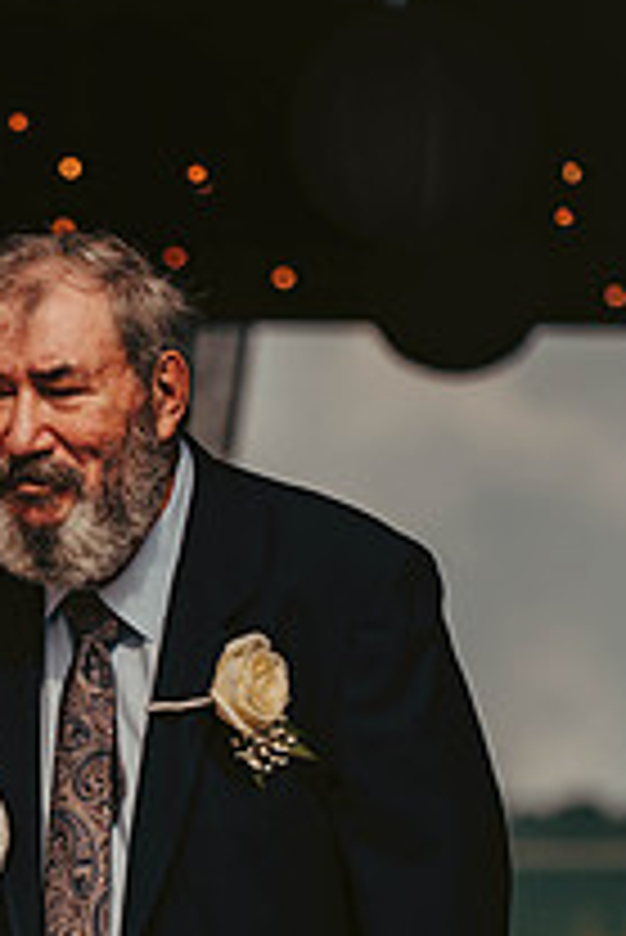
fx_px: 6874
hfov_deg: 5.2
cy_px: 693
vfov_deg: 7.8
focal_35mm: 264
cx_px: 0
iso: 200
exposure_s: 1/3200
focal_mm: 122
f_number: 2.8
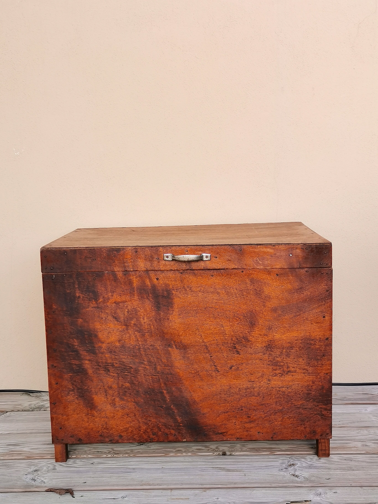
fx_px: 612
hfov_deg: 34.3
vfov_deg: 44.8
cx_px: 189
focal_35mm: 42
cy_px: 252
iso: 64
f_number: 1.8
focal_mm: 5.58
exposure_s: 1/100
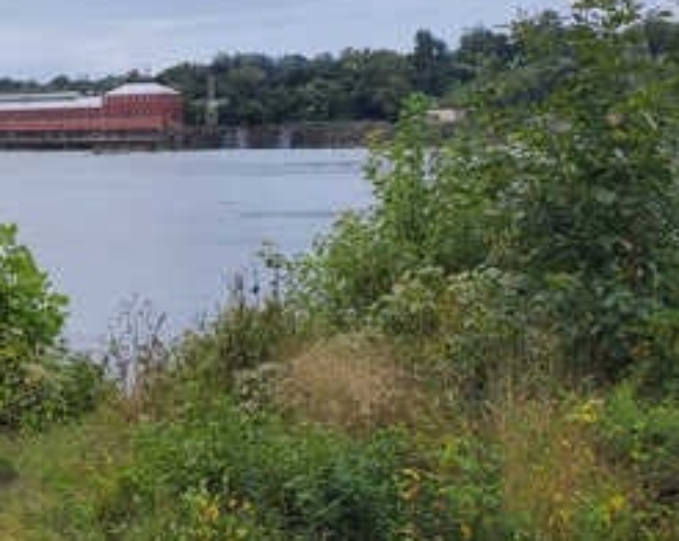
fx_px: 1244
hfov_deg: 27.4
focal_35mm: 62
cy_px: 160
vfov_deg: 24.4
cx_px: -102
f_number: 2.4
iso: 50
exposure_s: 1/429
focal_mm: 4.3
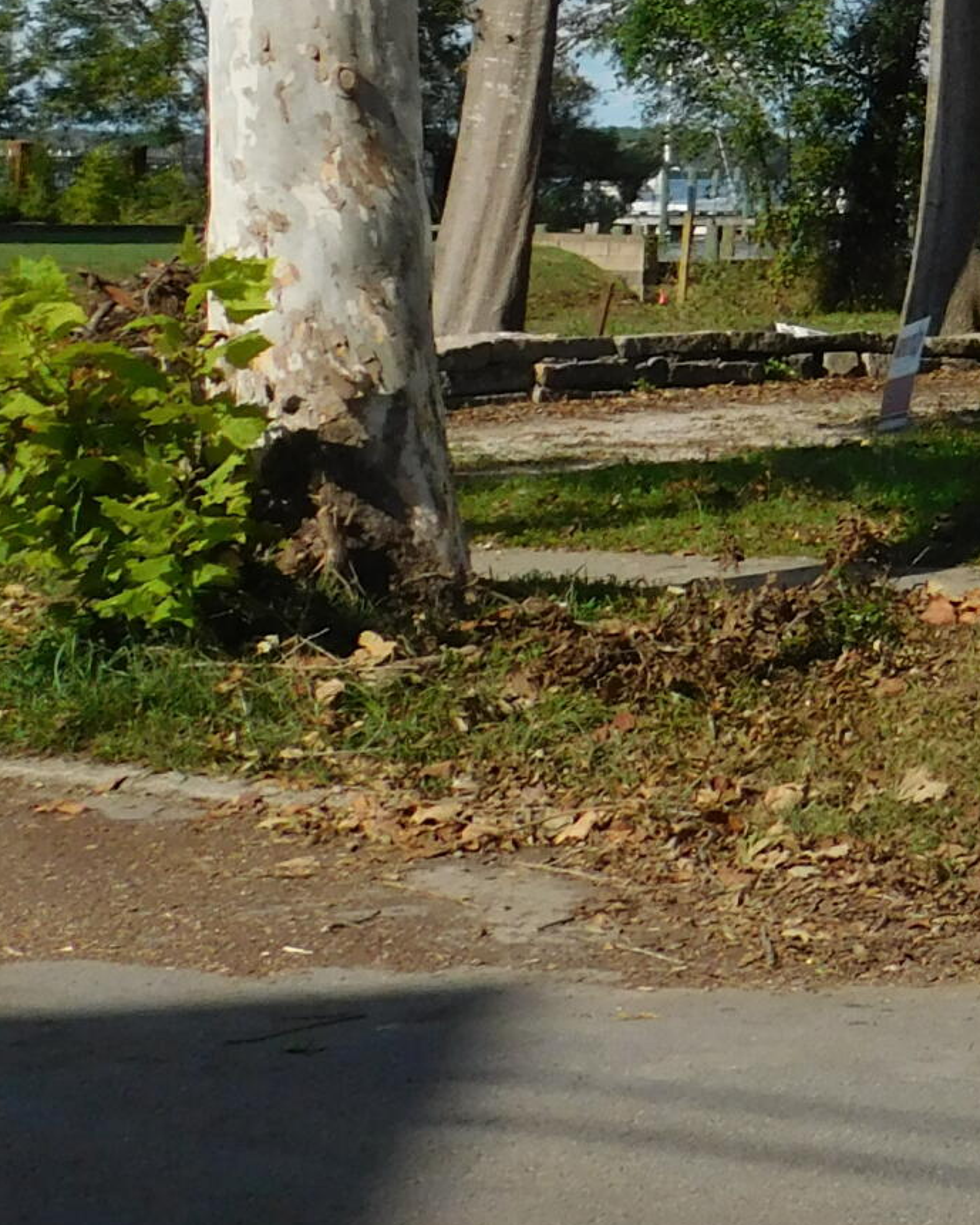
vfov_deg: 18.1
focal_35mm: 102
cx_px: 1924
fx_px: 3697
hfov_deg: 13.2
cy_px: -137
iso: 125
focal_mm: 5.3
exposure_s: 1/500
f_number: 6.4
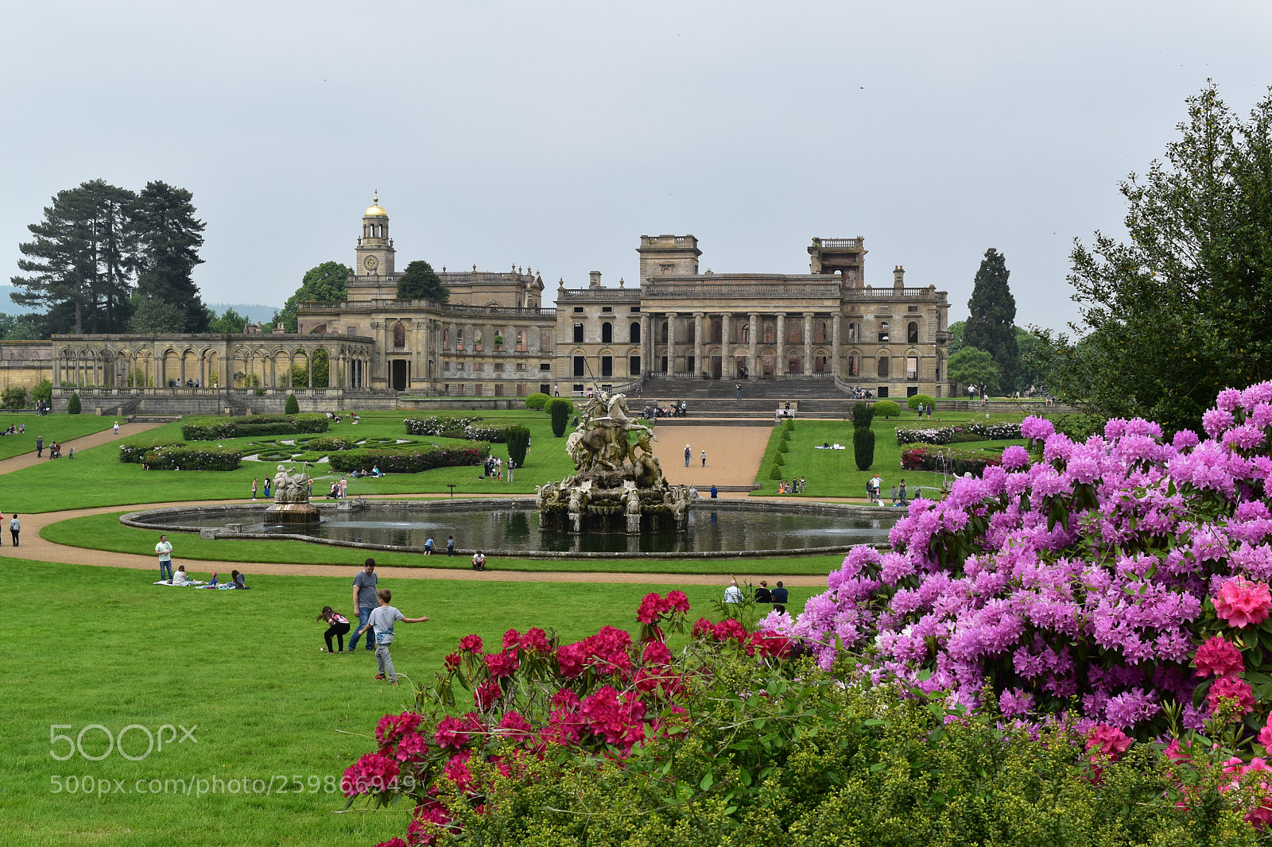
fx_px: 1590
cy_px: 424
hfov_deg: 43.6
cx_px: 636
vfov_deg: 29.9
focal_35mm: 45
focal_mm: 30
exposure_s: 1/500
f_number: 11
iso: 400
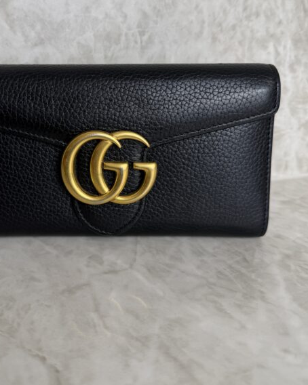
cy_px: 150
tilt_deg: -16.8
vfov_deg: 53.8
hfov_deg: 44.1
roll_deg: -0.6
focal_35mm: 33
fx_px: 376
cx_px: 112
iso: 64
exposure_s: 1/120
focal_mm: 6.76
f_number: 1.78
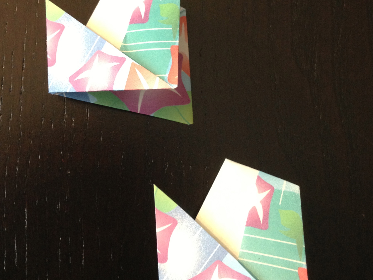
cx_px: 195
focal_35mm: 35
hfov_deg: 52.6
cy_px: 144
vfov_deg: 40.7
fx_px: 377
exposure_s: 1/20
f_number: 2.4
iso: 200
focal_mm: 4.13
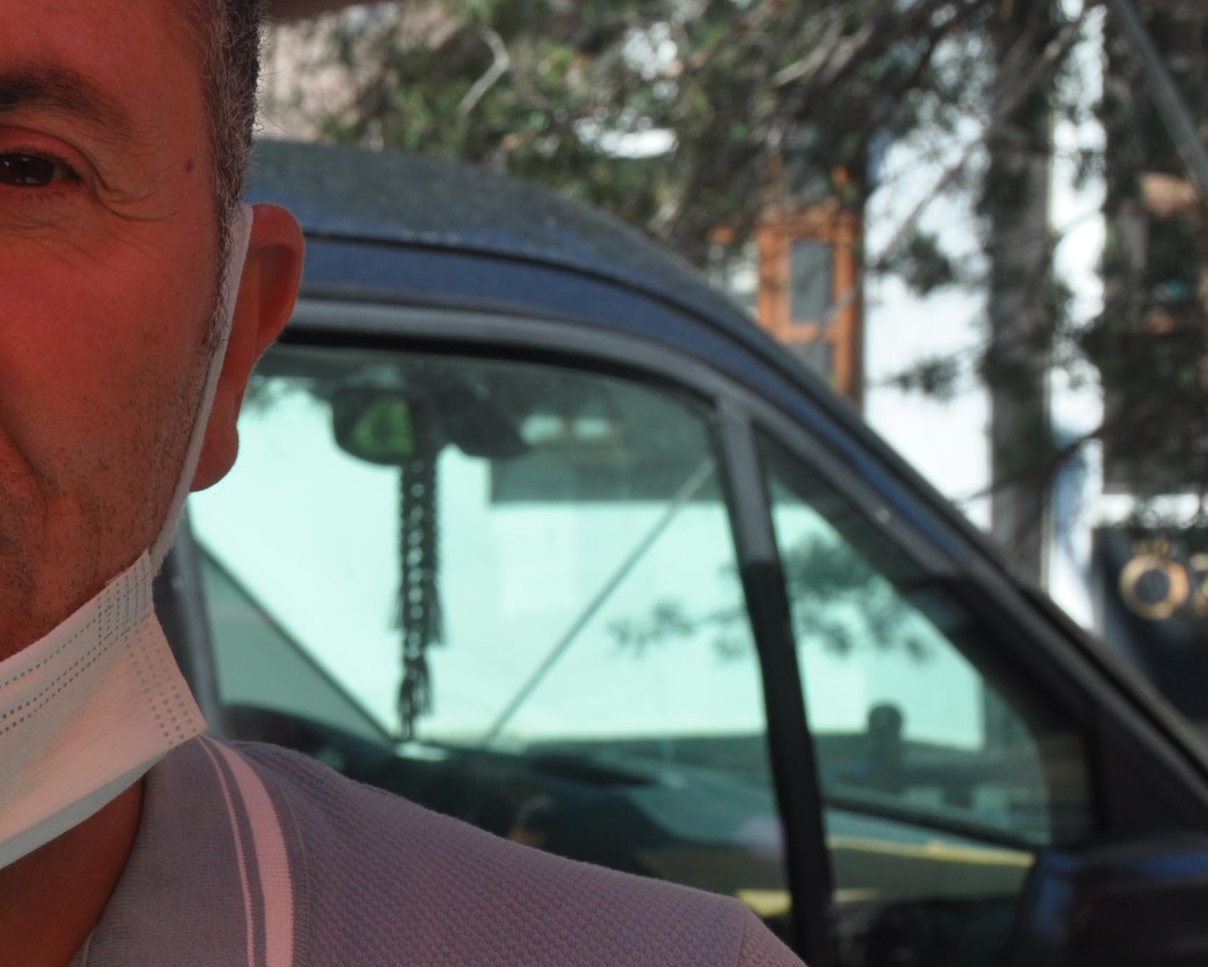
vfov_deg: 13.9
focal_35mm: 111
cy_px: 507
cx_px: -136
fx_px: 3969
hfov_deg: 16.7
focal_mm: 32
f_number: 9
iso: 320
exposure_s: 1/320
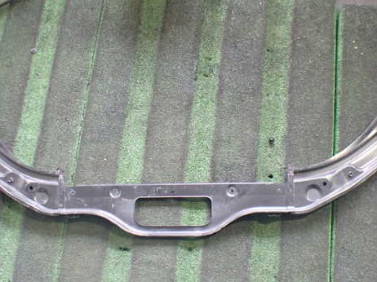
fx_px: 425
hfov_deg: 47.9
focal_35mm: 39
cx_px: 198
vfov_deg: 36.7
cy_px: 165
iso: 800
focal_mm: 5.4
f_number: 2.3
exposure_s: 1/50
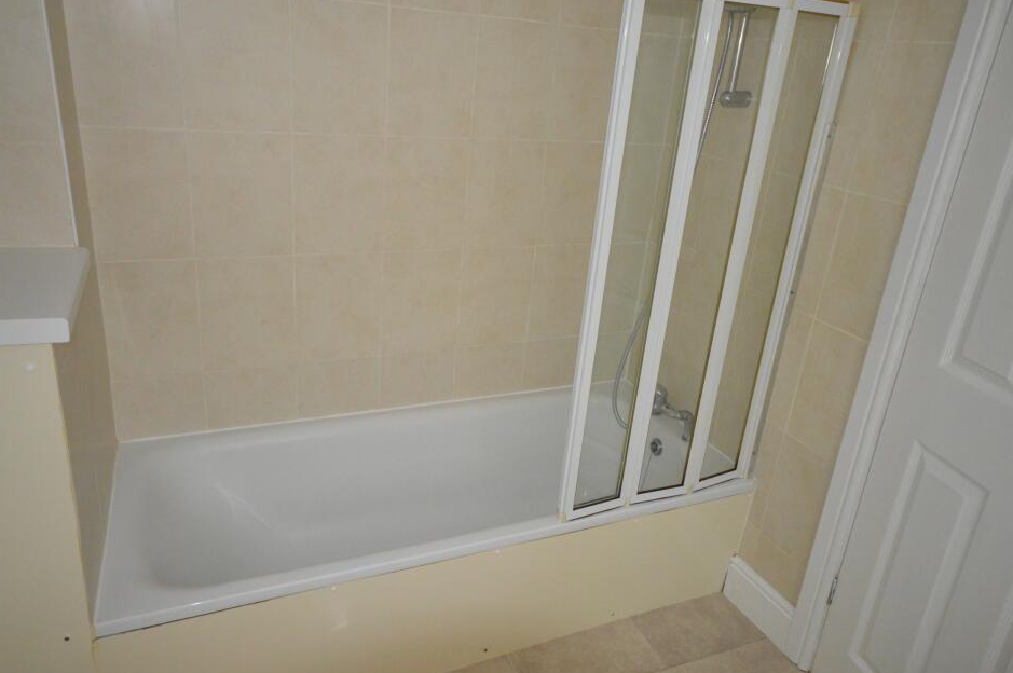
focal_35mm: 25
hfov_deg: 72.6
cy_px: 311
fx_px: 690
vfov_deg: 52.0
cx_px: 495
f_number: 5
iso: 2500
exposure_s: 1/60
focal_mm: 15
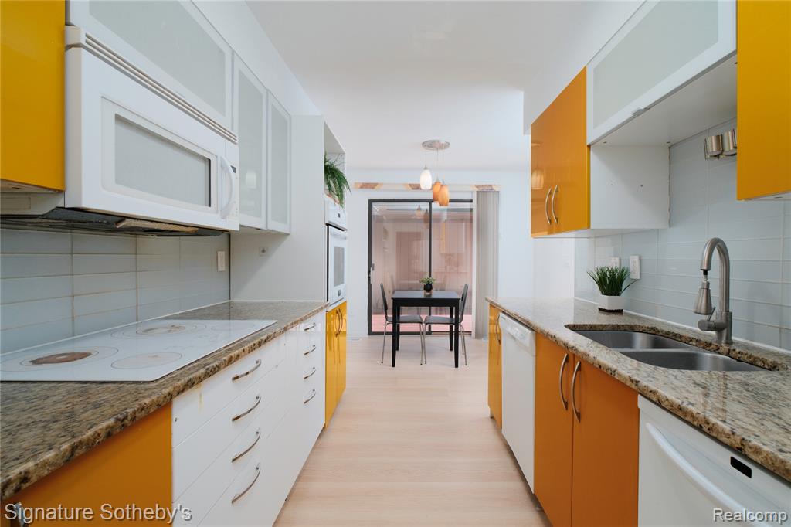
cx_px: 396
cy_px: 264
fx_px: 373
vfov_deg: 70.4
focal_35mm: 17
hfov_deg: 93.3
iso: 640
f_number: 7.1
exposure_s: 1/250
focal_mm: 11
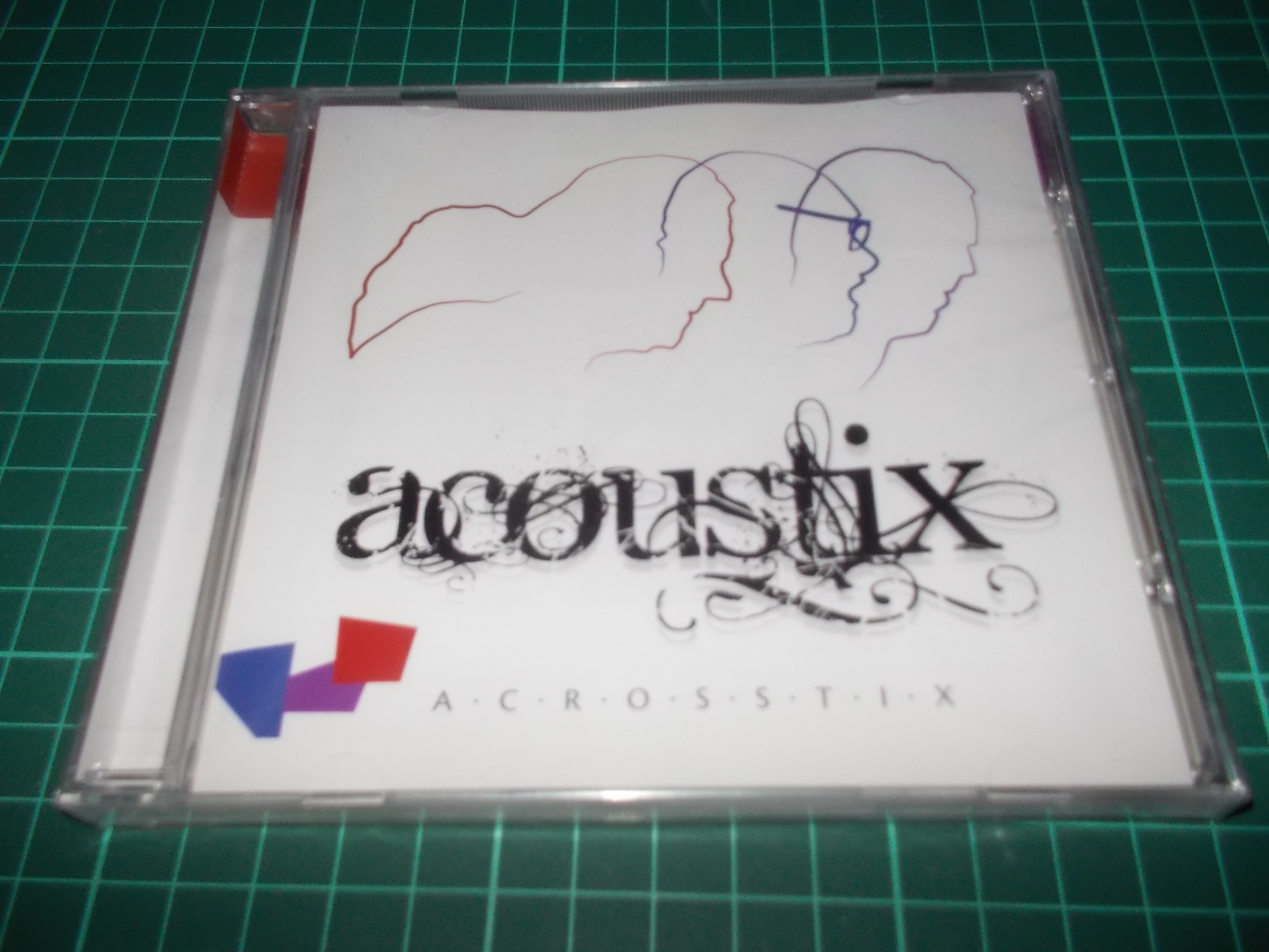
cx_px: 634
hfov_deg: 61.7
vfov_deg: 48.2
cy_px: 476
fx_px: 1063
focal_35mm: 29
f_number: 3.3
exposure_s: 1/30
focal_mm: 4.1
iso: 200
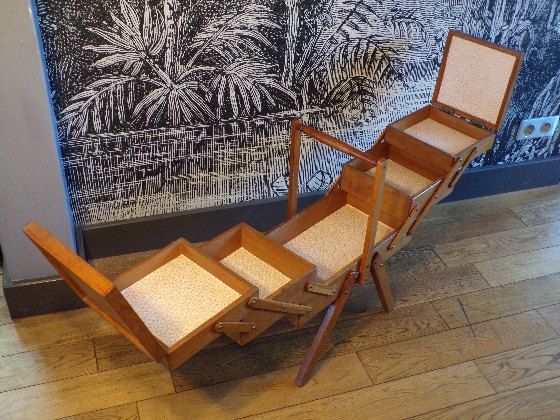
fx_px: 599
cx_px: 280
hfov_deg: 50.1
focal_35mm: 37
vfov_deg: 38.7
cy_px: 210
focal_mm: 6.6
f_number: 3.3
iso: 370
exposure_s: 1/17
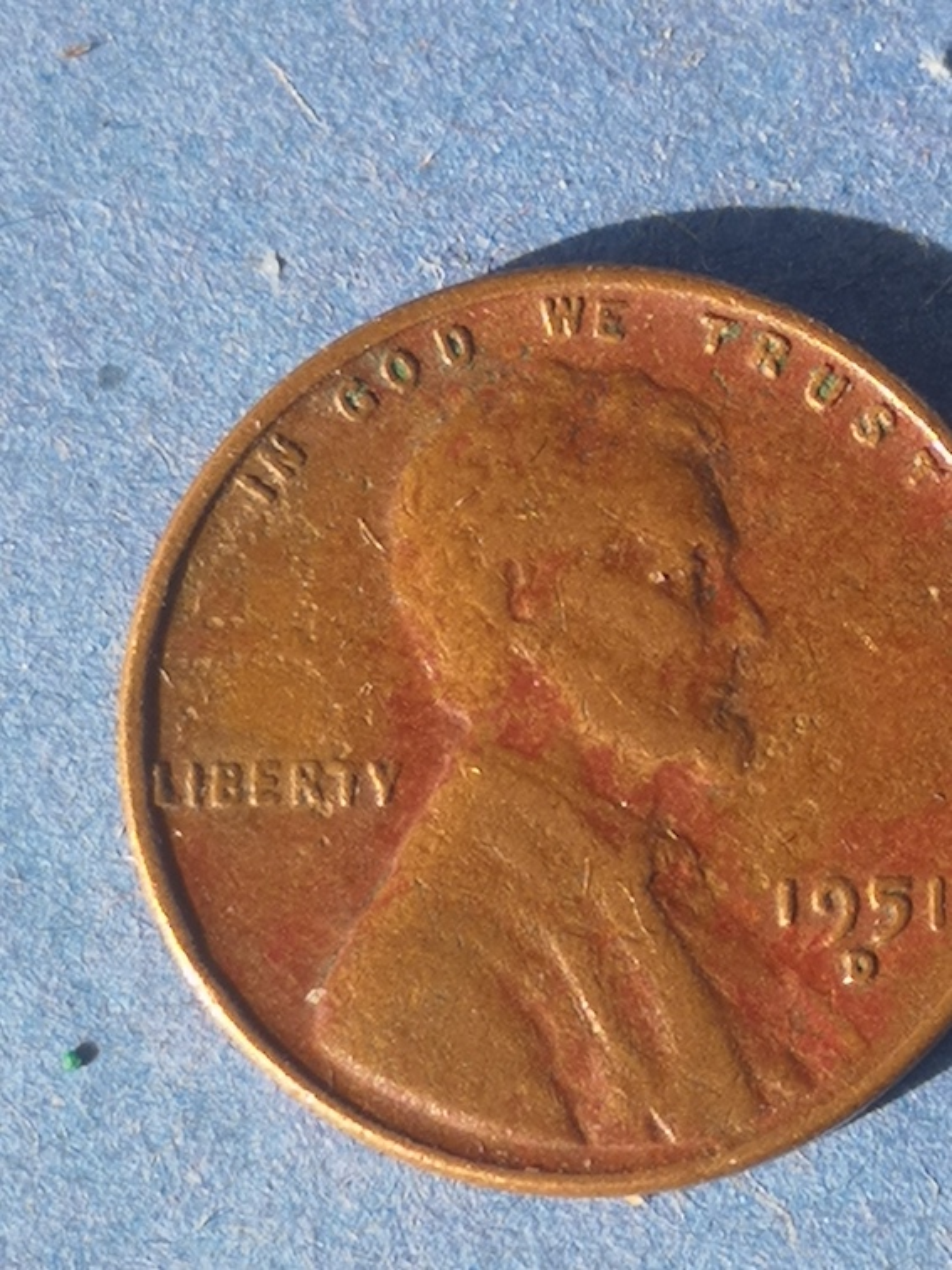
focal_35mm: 135
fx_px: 4950
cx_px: 476
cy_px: 635
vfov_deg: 14.6
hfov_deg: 11.0
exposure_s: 1/464
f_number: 1.8
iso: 50
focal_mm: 5.58
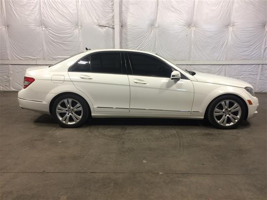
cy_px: 100
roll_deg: -0.2
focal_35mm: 29
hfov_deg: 61.7
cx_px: 134
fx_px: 224
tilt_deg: -12.3
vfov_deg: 48.2
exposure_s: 1/30
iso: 50
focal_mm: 4.15
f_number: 2.2
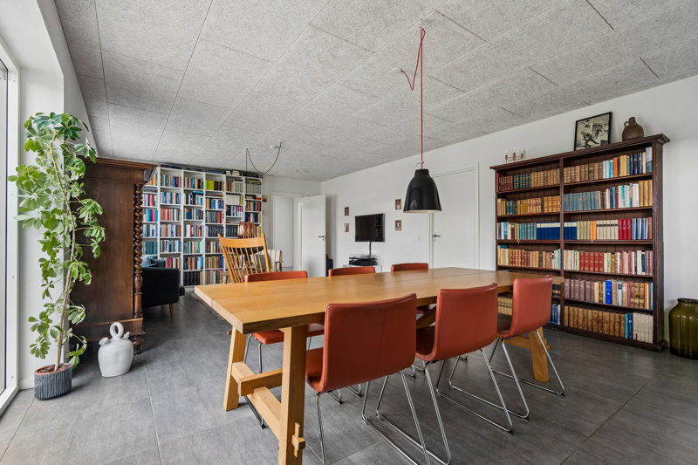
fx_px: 310
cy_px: 232
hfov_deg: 96.7
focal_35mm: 16
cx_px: 349
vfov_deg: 73.7
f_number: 6.3
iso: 400
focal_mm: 16
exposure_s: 1/2.5
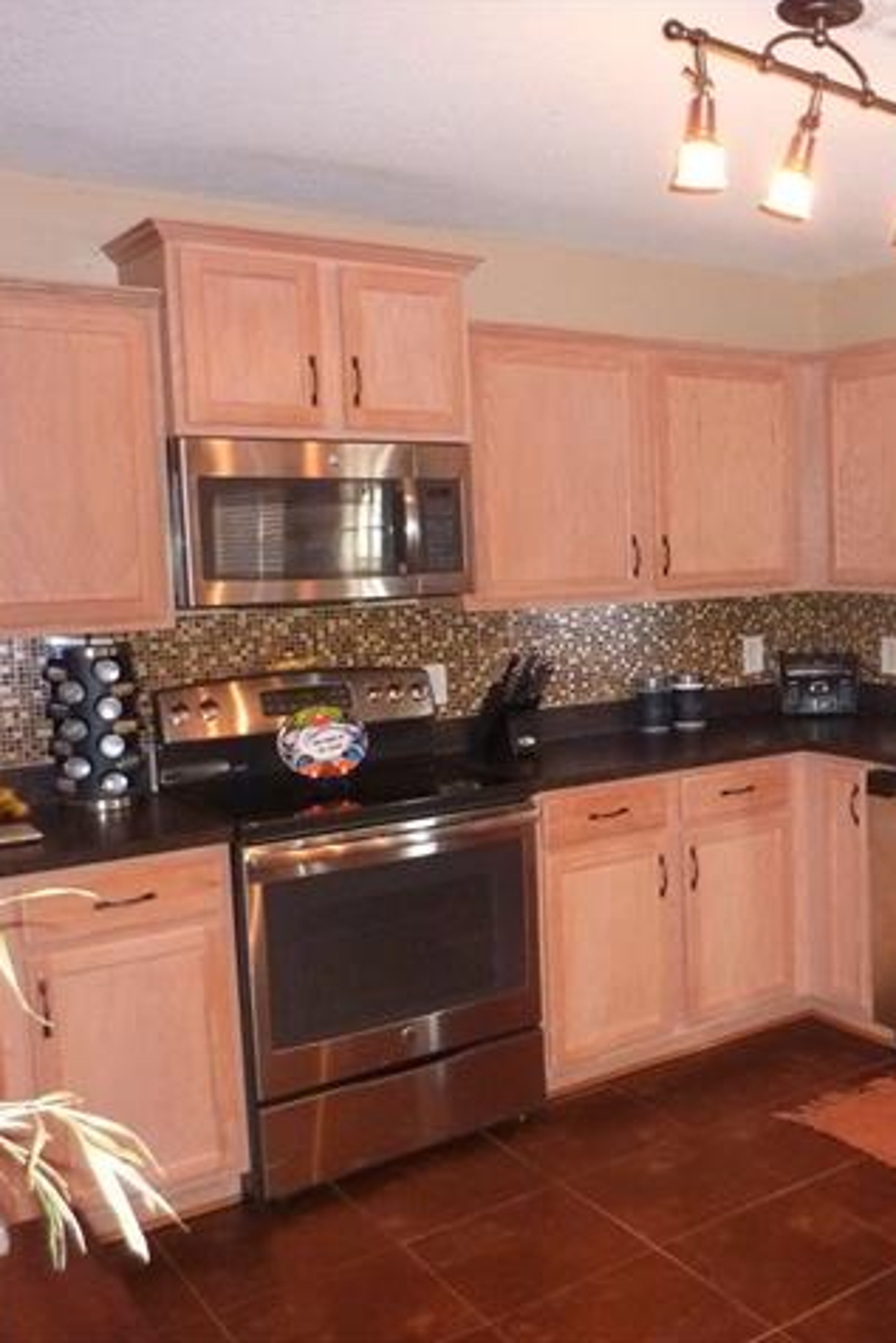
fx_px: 1306
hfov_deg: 35.8
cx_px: 791
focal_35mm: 35
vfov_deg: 54.4
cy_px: 670
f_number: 3.3
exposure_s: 1/30
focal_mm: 4.1
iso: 500
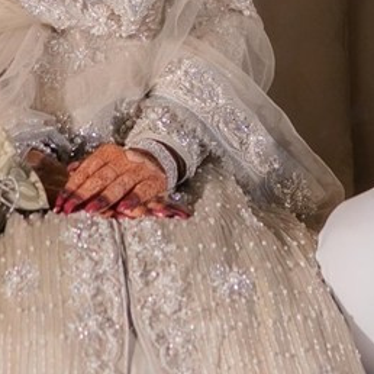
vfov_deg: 7.7
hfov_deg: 7.9
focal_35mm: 221
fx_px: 2701
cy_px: -228
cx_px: 370
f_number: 1.4
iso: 320
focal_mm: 35
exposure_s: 1/200
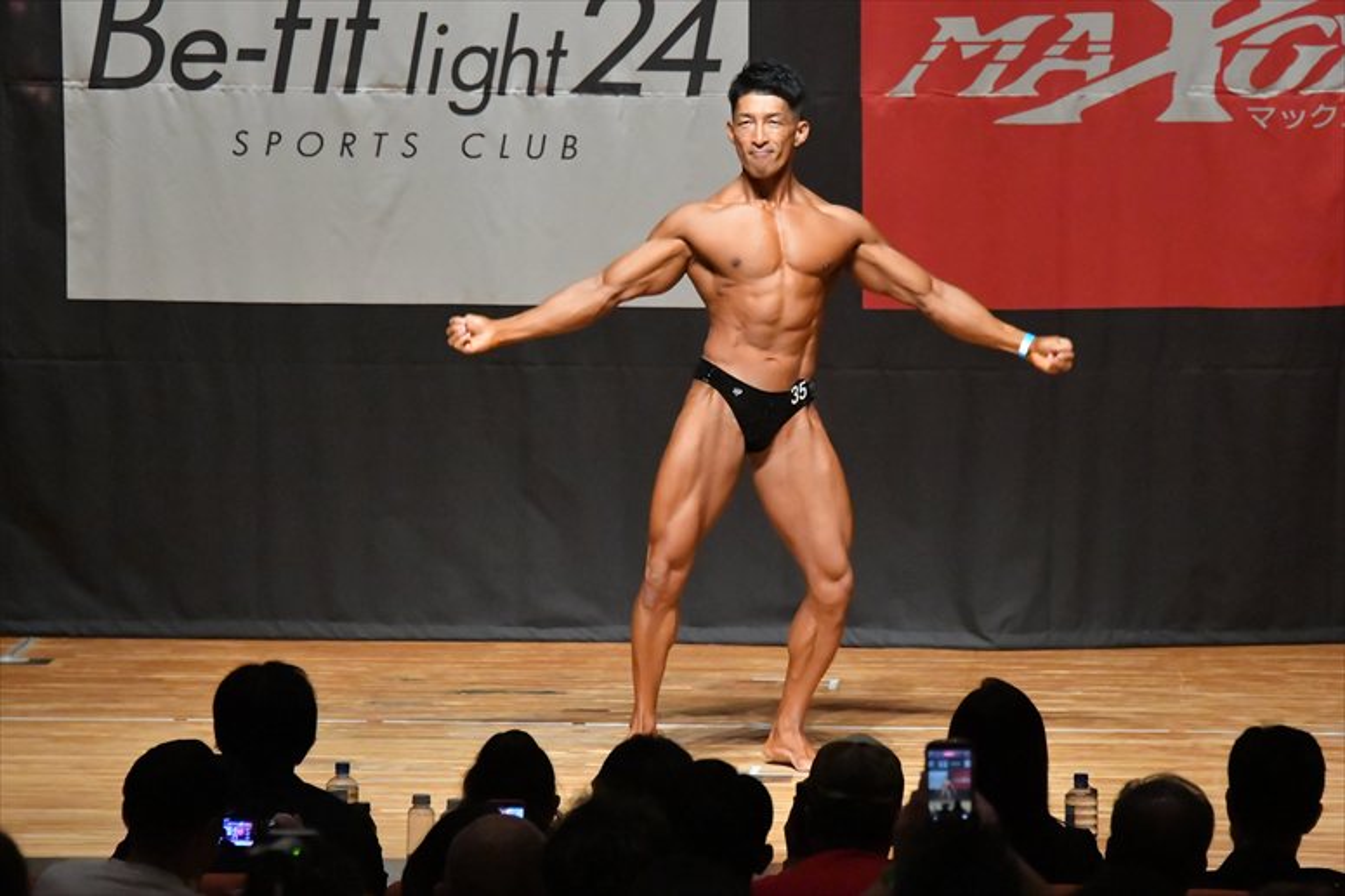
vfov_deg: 5.4
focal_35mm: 255
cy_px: 448
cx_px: 672
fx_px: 9523
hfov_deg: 8.1
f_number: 5.6
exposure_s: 1/400
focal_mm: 170
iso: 12800
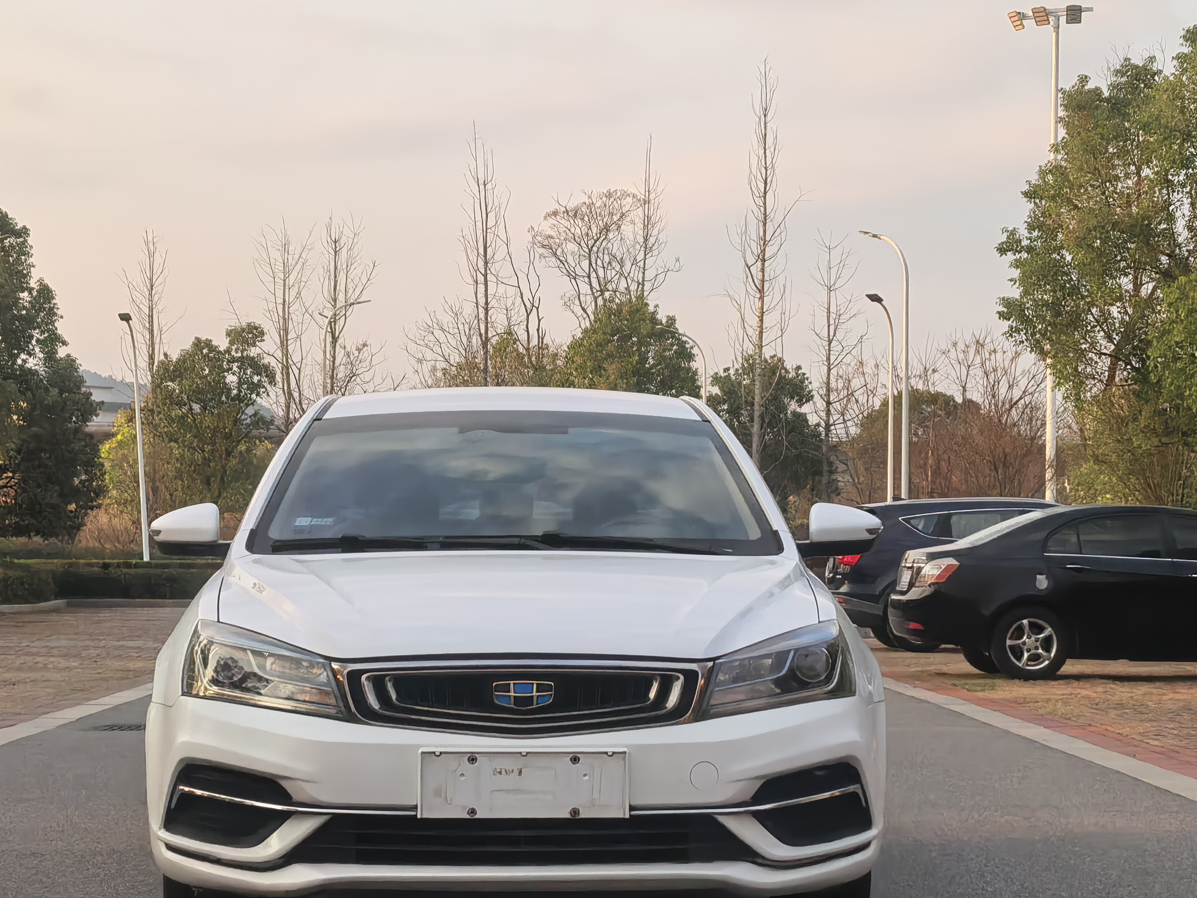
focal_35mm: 89
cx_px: 519
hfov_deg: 22.0
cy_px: 435
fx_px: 3078
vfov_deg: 16.6
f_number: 2
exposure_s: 1/2141
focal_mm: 8.5
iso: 160
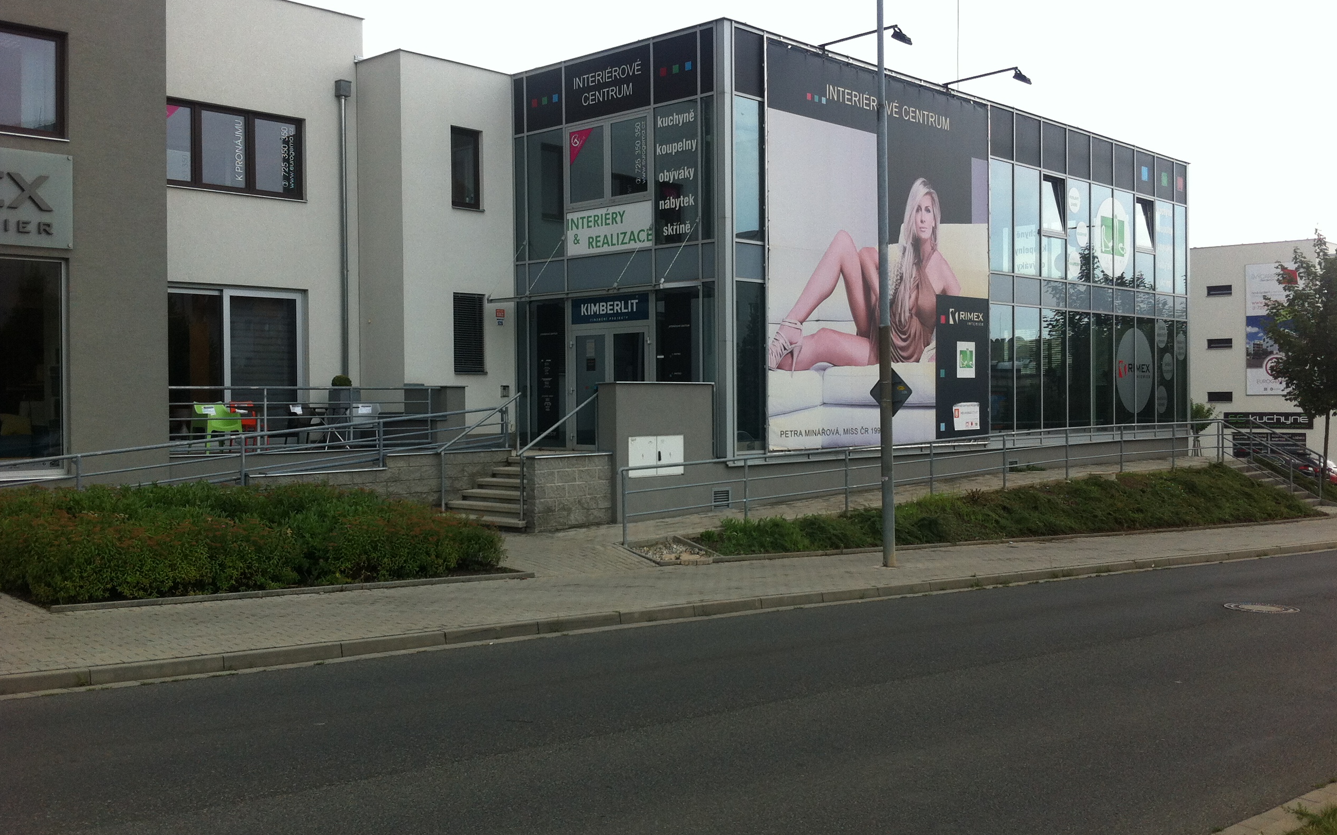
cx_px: 664
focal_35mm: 38
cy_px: 406
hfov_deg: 51.5
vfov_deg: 33.6
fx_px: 1385
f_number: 2.8
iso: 80
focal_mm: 3.85
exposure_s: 1/578
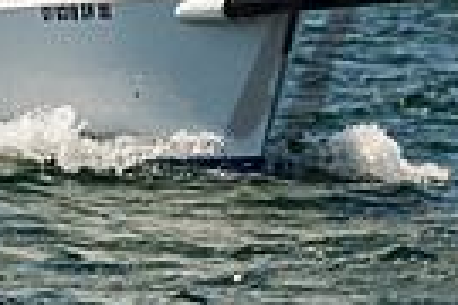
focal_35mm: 1537
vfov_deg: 0.9
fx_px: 19553
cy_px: -396
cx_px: -141
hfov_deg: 1.3
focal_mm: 260
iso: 500
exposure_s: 1/2500
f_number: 8
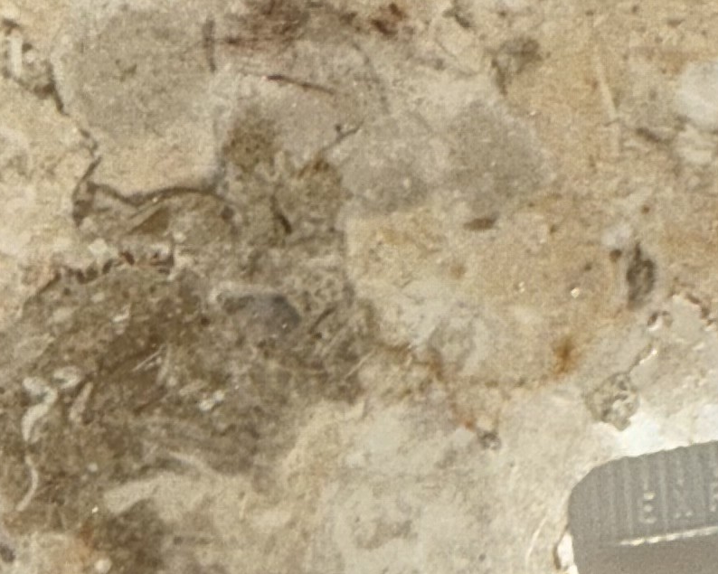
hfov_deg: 15.4
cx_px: 912
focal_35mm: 119
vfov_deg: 11.7
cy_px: 1141
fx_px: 2528
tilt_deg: -56.8
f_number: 2.2
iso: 12
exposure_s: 1/260
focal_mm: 2.22
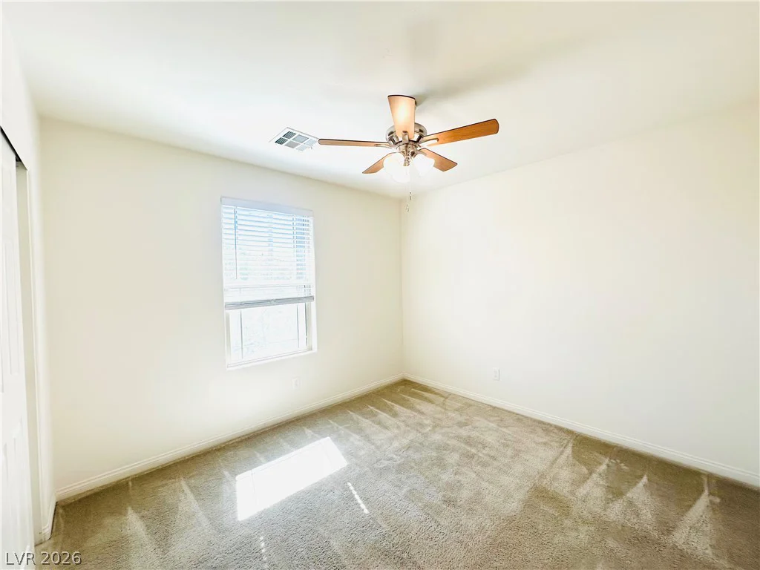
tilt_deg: -0.1
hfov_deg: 102.1
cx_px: 380
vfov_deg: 85.7
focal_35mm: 14
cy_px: 285
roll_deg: +1.9
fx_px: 307
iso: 40
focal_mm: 2.22
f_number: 2.2
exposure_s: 1/170
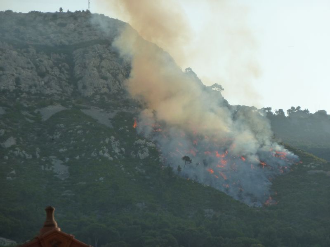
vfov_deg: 8.2
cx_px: 165
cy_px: 124
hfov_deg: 10.9
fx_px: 1735
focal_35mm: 182
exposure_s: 1/500
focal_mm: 29.9
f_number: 4.5
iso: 125
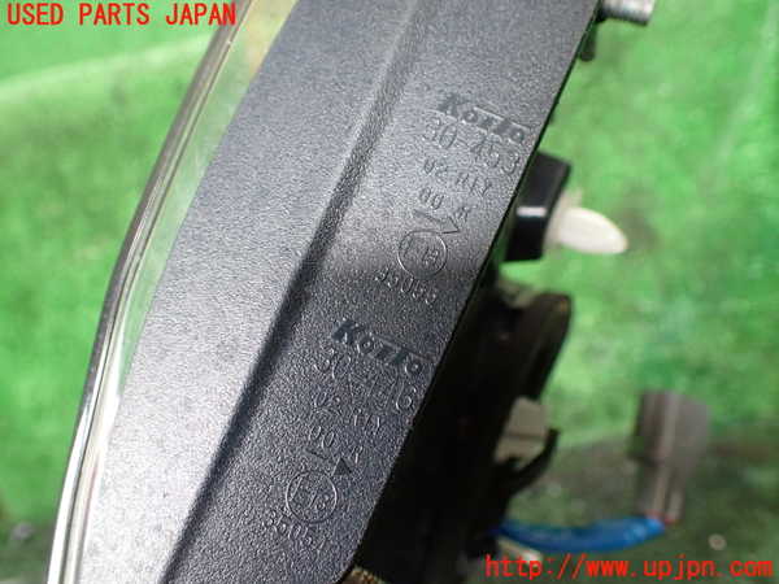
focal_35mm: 30
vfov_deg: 46.8
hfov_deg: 60.0
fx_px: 675
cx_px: 390
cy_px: 292
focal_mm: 5.4
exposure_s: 1/100
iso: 800
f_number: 2.3
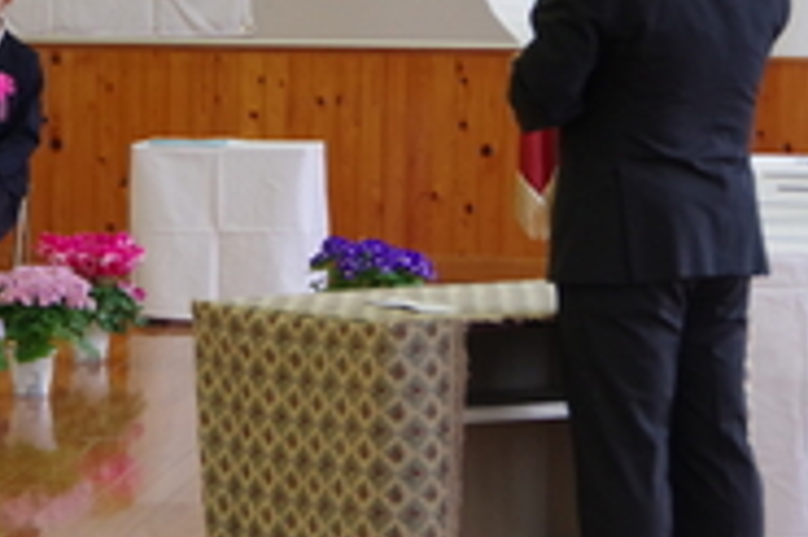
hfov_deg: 9.3
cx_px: 151
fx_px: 4933
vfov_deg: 6.2
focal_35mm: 220
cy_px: 87
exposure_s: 1/250
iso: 1600
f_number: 4.5
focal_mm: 68
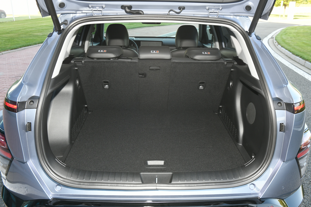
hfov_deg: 58.7
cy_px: 104
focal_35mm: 32
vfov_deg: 41.1
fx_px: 276
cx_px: 156
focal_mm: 32
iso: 500
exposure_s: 1/80
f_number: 10
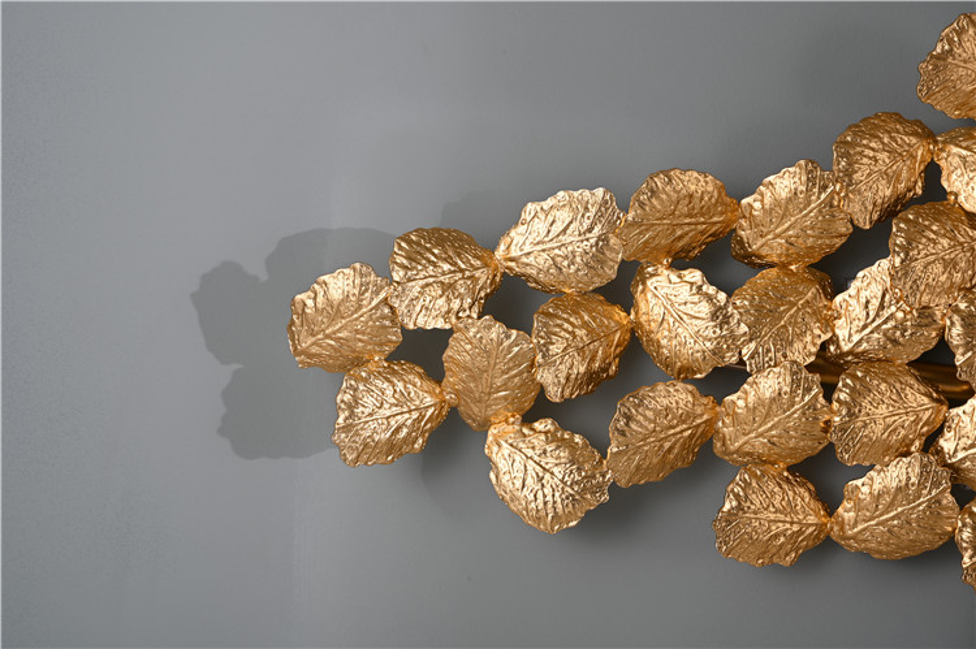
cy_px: 324
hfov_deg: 28.9
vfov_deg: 19.4
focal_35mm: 70
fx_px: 1896
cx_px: 488
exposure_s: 1/125
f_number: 10
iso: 100
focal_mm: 70
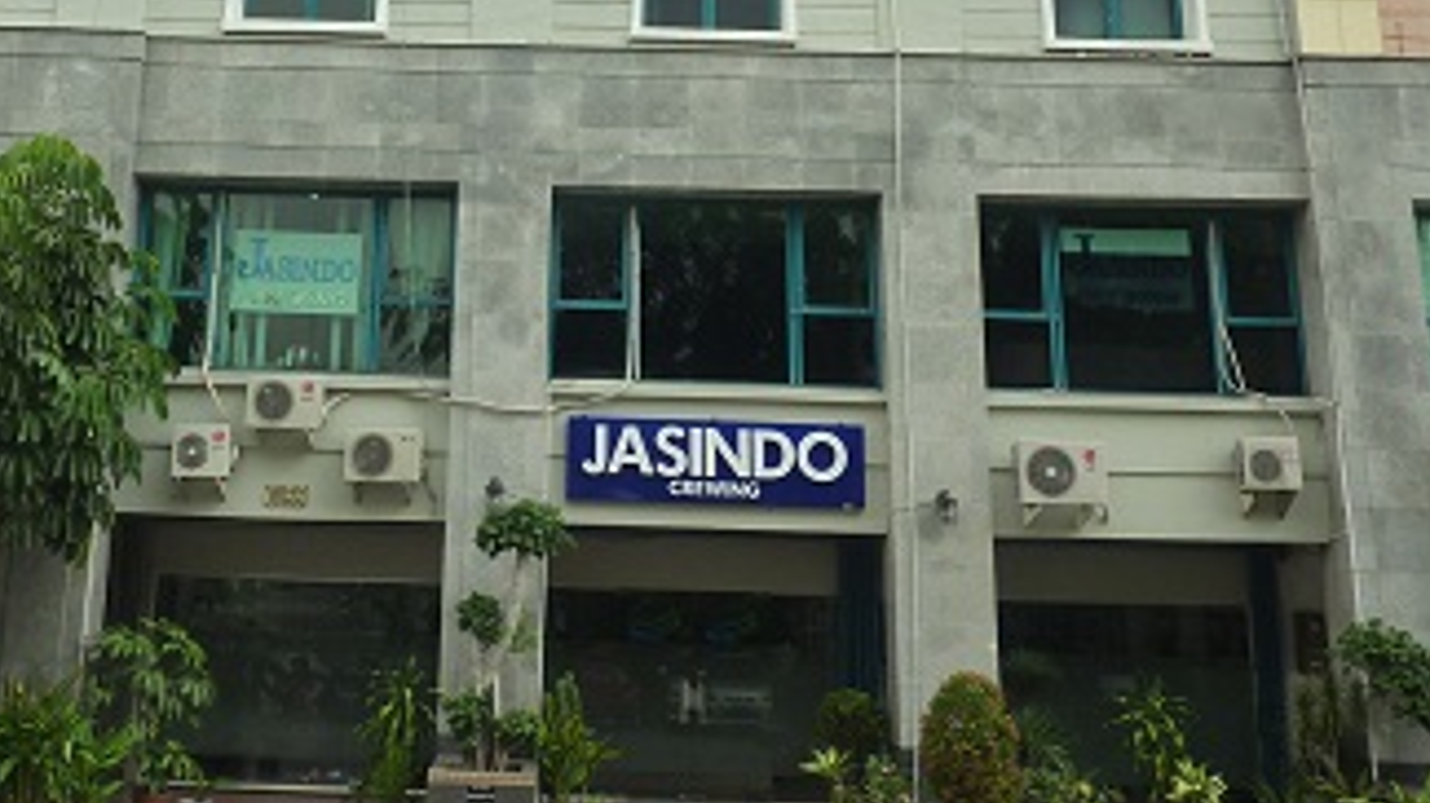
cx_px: 503
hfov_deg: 47.7
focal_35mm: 42
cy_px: 113
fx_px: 1592
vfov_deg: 27.5
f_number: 4
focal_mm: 4.1
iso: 125
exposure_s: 1/200
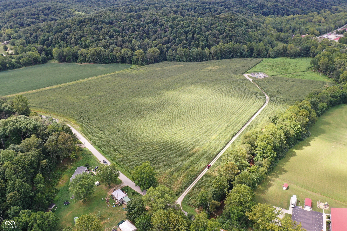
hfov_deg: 65.5
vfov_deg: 46.4
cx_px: 174
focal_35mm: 28
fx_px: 270
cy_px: 116
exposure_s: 1/160
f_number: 4.5
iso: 100
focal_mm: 10.26
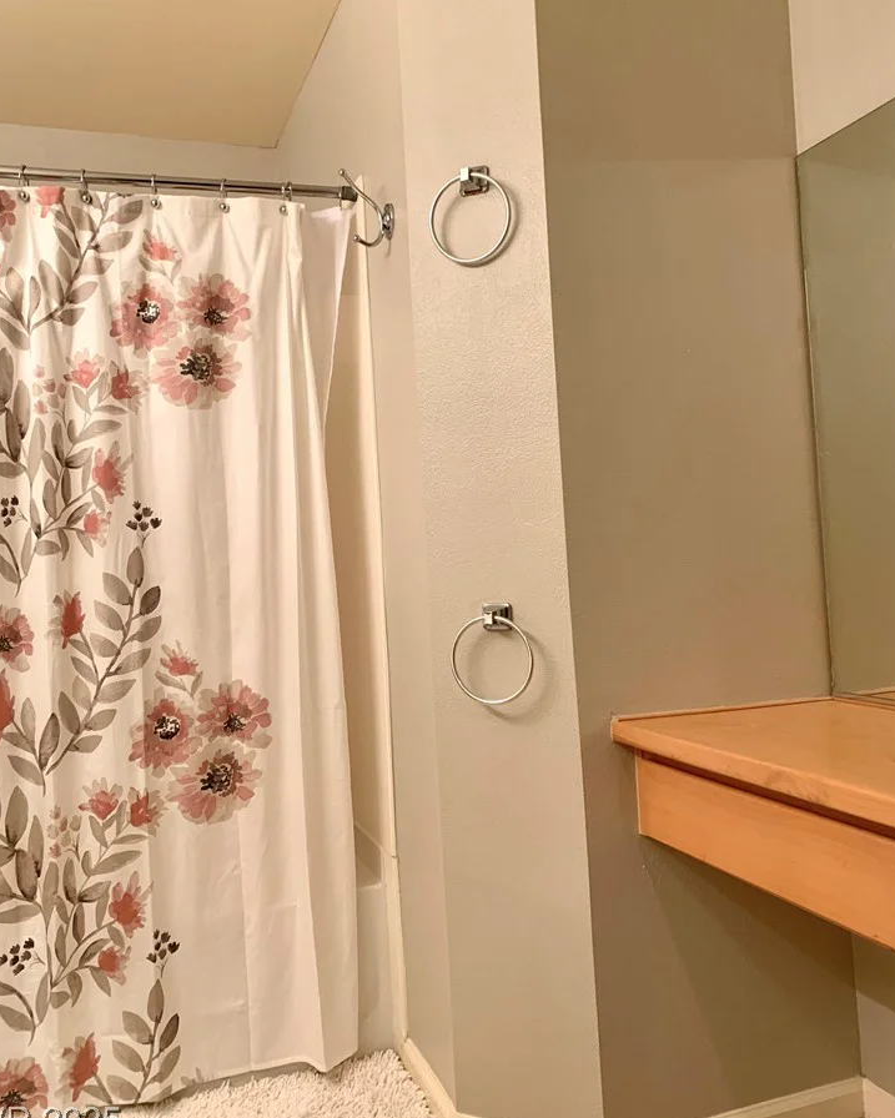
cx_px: 432
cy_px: 518
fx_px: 960
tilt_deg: +2.6
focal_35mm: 29
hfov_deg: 50.0
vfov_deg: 60.4
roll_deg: +3.7
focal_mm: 4.25
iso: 125
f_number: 1.8
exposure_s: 1/60
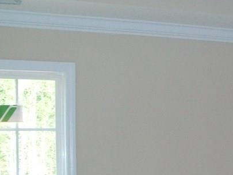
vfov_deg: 16.0
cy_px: 158
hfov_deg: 20.4
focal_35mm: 91
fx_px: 613
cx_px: 262
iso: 160
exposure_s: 1/125
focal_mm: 6
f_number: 2.7
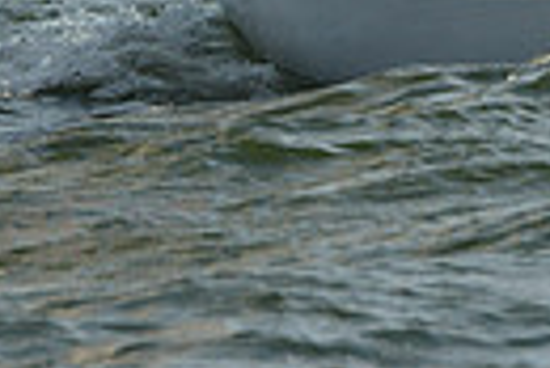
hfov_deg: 2.5
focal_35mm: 823
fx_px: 12588
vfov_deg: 1.7
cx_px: 427
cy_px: -442
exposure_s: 1/1000
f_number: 8
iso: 500
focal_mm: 185
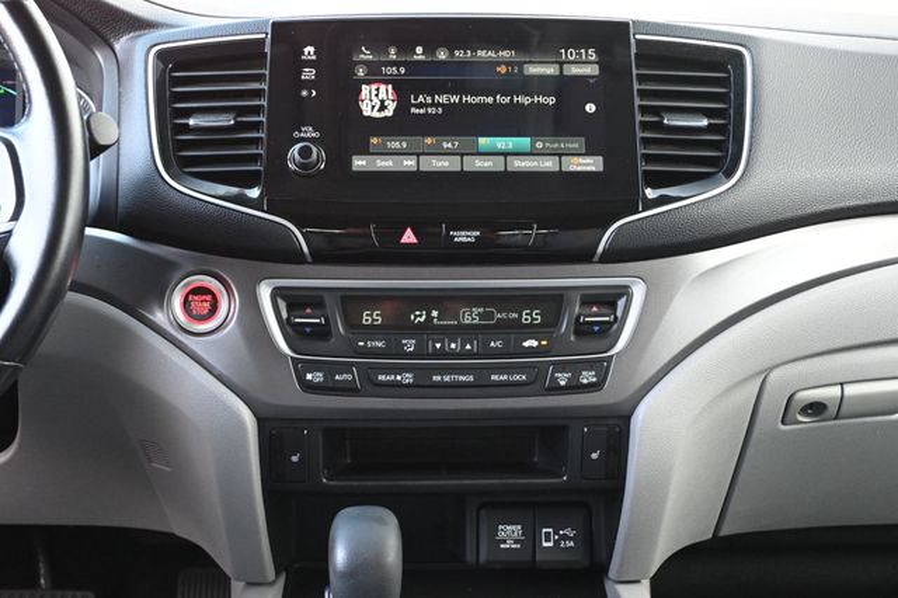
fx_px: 1458
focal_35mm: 58
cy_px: 299
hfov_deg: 34.2
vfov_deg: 23.2
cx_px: 449
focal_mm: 39
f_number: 5.6
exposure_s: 1/125
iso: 3200
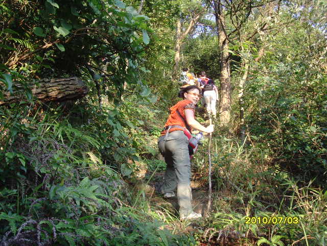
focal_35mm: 39
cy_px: 123
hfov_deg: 47.9
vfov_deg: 36.8
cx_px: 164
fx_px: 368
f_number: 3.5
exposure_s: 1/60
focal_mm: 6.6
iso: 100
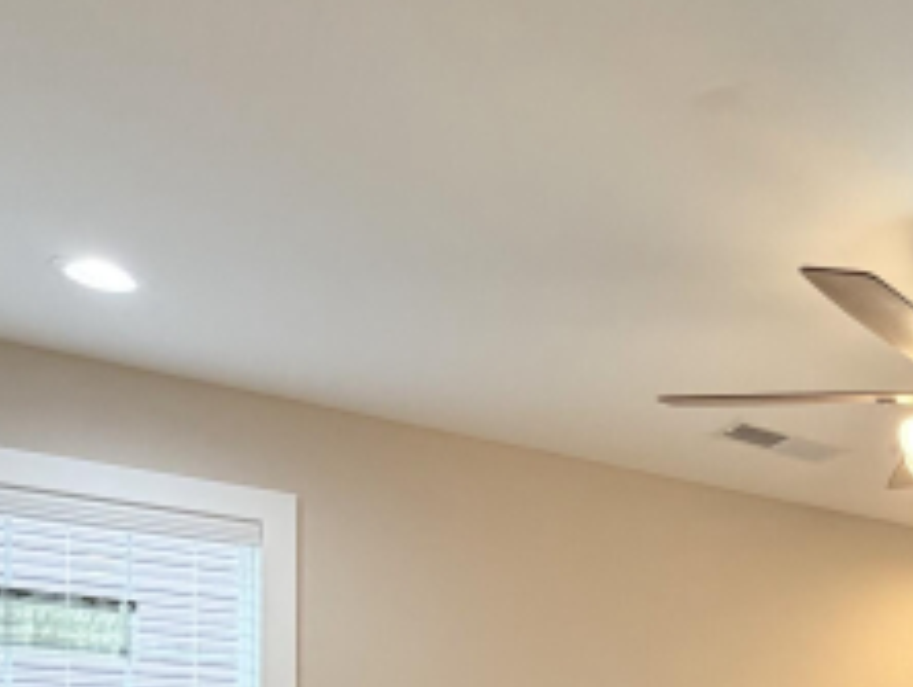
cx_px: 862
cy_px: 831
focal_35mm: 42
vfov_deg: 29.4
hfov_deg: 40.5
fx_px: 1109
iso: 250
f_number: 2.2
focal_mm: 2.22
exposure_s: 1/120
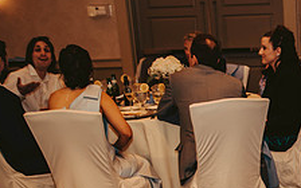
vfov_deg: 16.9
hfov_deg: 25.4
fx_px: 607
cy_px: 218
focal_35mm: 74
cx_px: 348
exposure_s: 1/60
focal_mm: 28
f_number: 2.8
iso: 500
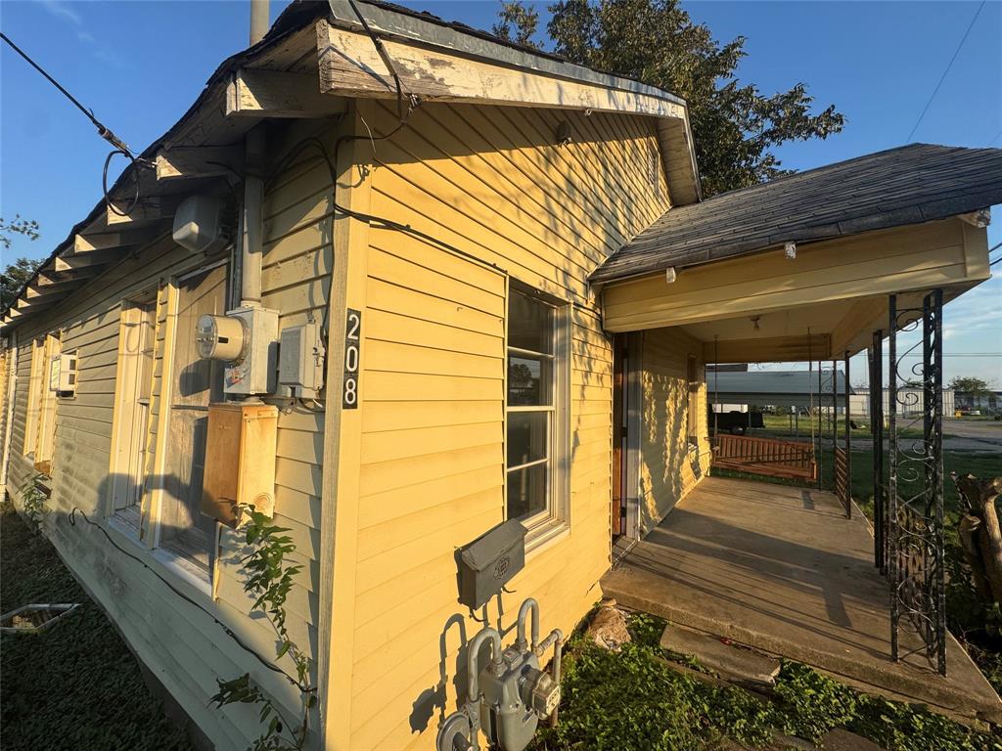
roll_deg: -0.8
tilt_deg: +2.6
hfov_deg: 102.1
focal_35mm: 14
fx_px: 405
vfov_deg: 85.7
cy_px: 376
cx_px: 501
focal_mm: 2.22
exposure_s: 1/1567
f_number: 2.2
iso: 40
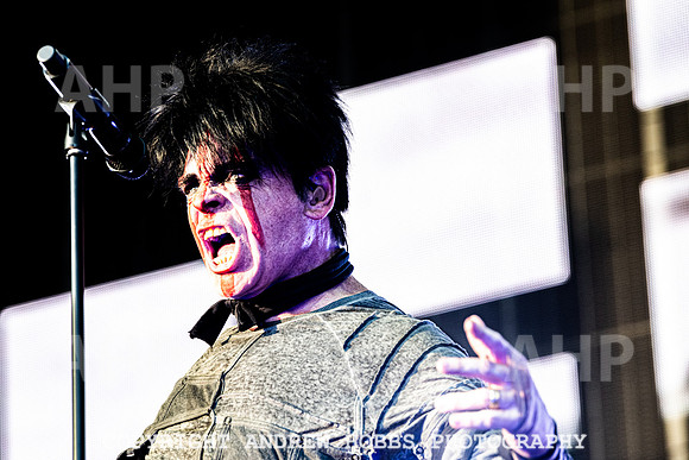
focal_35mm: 200
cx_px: 271
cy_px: 181
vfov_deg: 6.9
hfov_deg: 10.3
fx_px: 3831
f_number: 4.5
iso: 800
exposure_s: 1/1000
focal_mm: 165
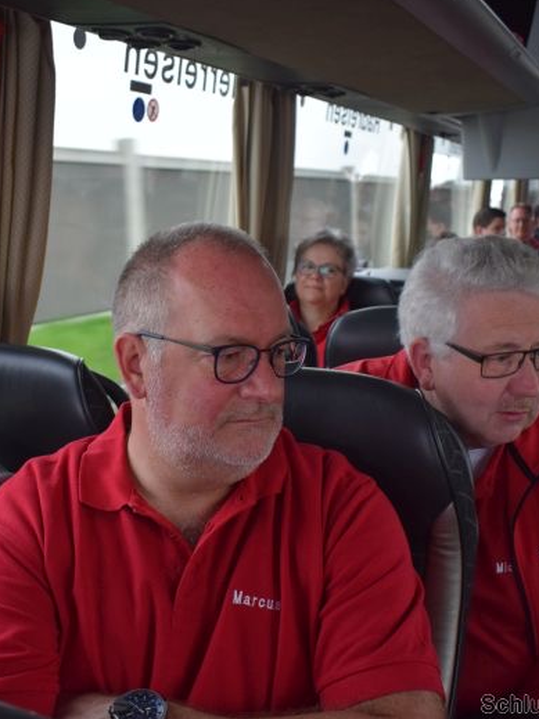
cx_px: 237
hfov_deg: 35.9
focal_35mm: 40
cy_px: 360
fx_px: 831
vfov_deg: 46.8
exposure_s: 1/60
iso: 800
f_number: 3.5
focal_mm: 18
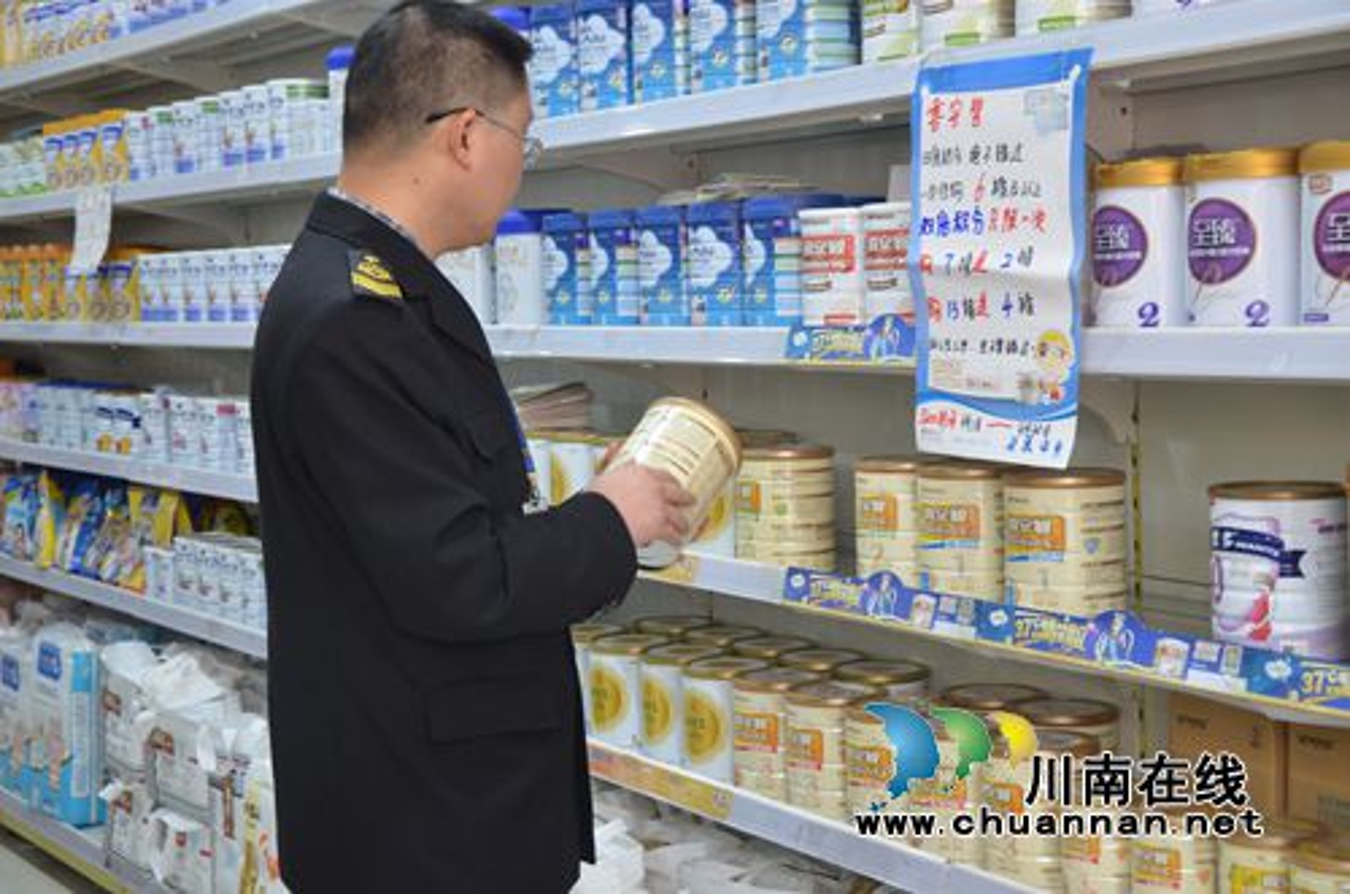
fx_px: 2357
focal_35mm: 63
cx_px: 675
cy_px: 447
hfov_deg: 32.0
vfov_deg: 21.5
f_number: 4.8
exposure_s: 1/40
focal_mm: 42
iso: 800
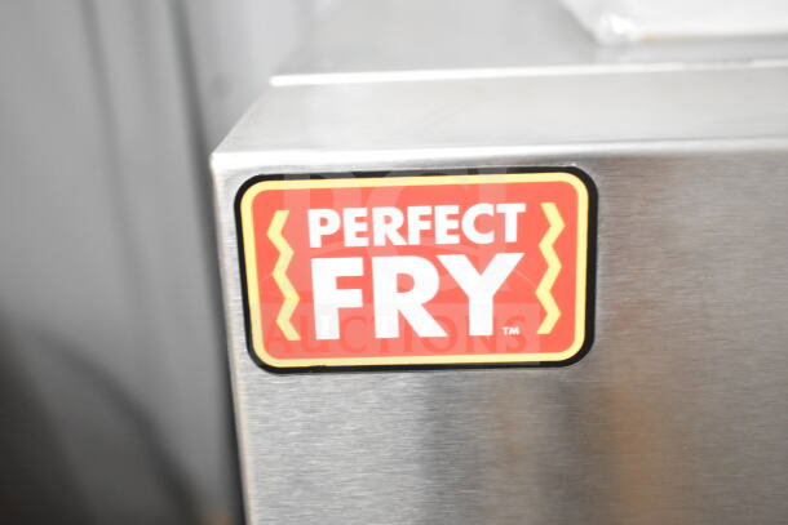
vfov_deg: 29.0
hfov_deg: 42.3
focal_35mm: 46
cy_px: 262
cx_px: 394
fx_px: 1018
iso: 3200
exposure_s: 1/50
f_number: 4.2
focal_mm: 31
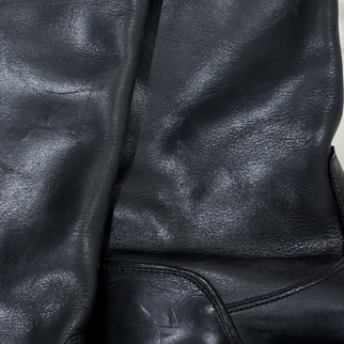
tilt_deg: -84.2
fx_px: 1068
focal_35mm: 95
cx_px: 107
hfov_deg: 18.2
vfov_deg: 18.3
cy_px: 118
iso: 160
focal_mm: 5.96
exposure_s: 1/60
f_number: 1.6
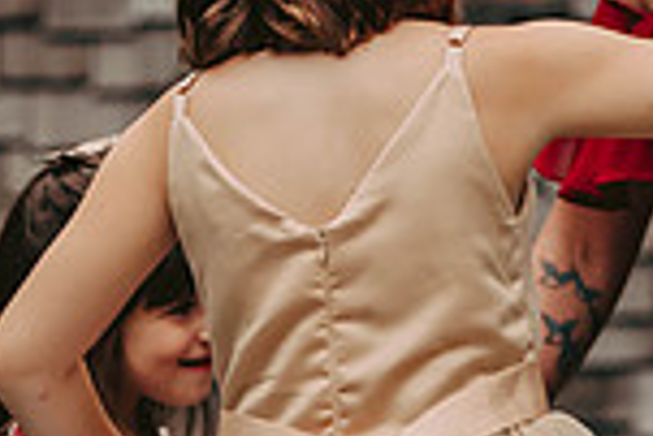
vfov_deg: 3.0
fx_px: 8370
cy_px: 136
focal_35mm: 461
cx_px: 567
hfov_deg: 4.5
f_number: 2.8
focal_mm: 120
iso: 640
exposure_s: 1/4000
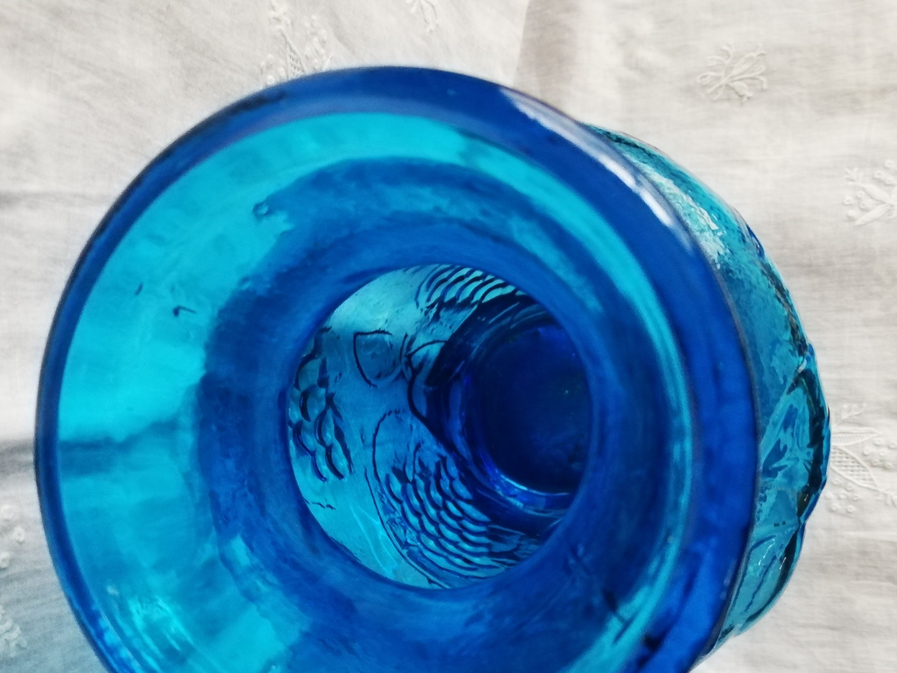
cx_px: 336
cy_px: 436
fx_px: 881
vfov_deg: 41.4
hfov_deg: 53.4
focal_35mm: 34
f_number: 2.2
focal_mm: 3.81
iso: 400
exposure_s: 1/33.3
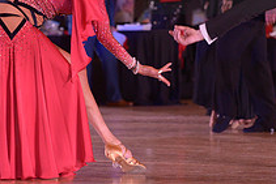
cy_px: -20
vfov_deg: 4.8
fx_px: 2217
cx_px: 285
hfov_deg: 7.1
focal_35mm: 289
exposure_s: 1/200
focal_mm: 105
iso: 1250
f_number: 4.5
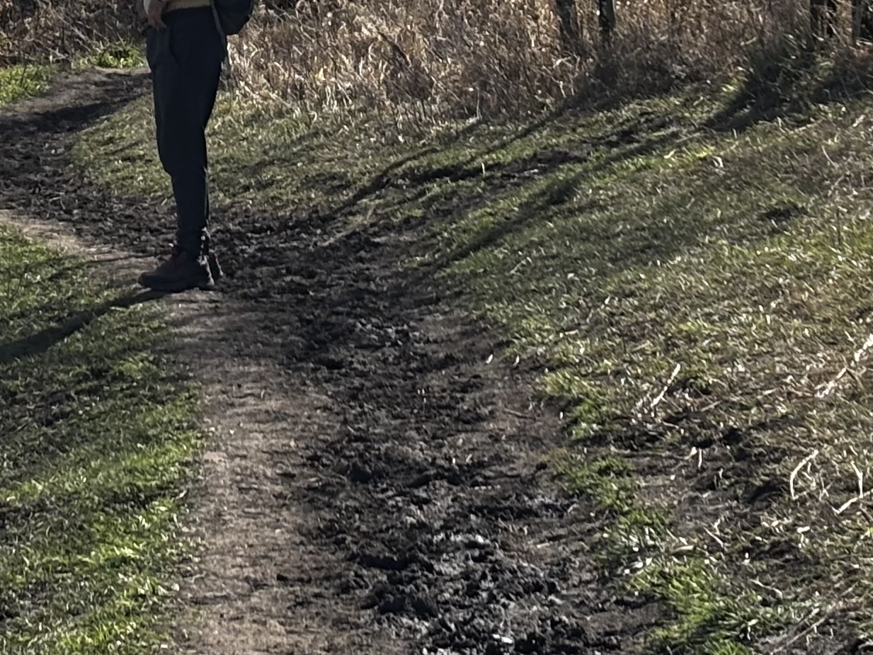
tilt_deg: +1.2
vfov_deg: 8.6
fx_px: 4288
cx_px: 246
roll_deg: -1.3
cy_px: -280
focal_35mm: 170
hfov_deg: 11.6
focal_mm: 5.96
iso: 40
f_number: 1.6
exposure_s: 1/3413
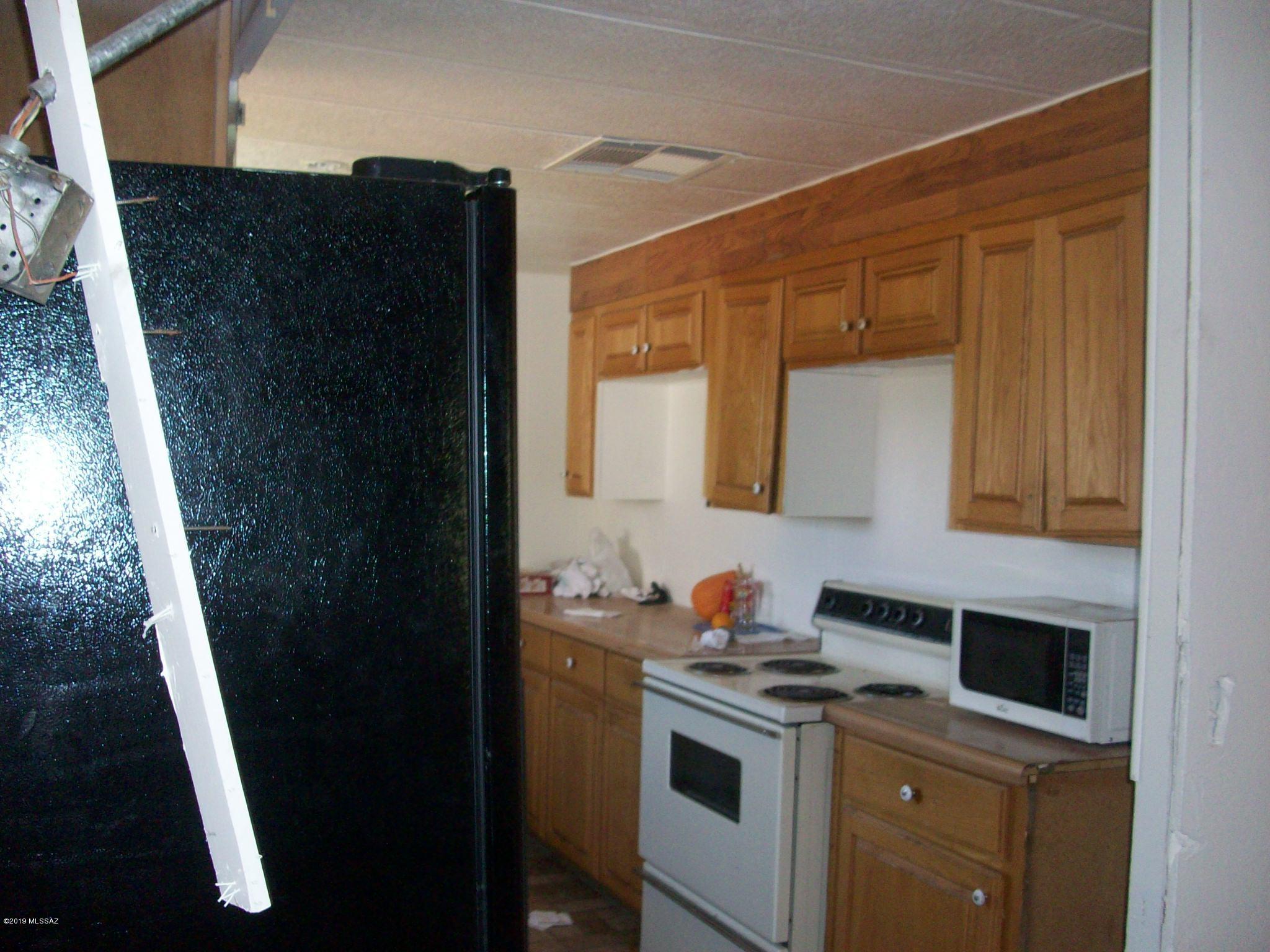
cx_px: 635
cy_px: 476
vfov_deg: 41.8
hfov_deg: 54.0
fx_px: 1247
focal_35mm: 34
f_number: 2.8
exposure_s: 1/60
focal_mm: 5.7
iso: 160
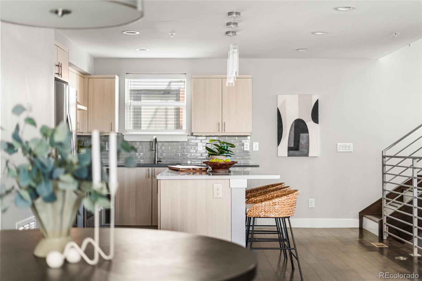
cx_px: 211
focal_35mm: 50
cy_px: 140
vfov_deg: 27.0
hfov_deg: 39.6
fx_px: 586
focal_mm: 50
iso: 1250
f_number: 1.8
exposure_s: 1/400
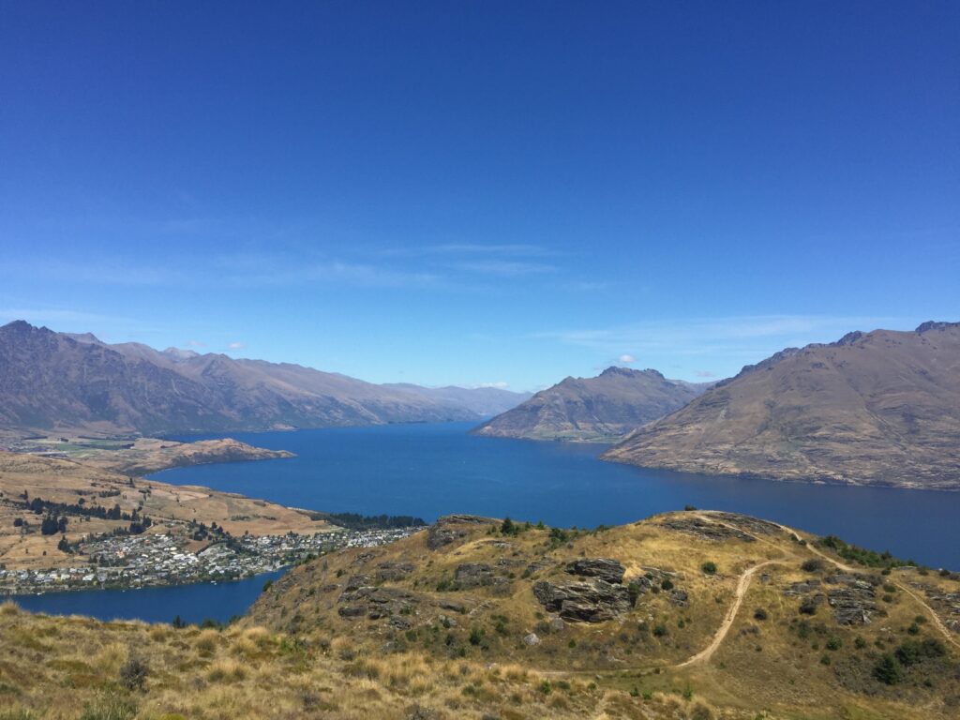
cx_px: 480
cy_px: 360
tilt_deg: +3.5
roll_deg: -1.1
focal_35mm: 29
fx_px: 804
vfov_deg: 48.2
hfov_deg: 61.7
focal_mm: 4.15
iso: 32
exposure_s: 1/3049
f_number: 2.2
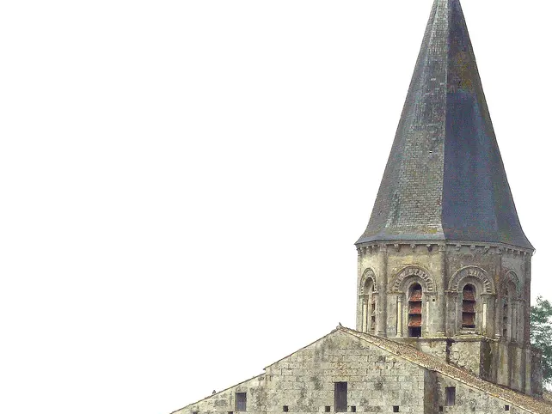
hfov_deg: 3.3
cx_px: 519
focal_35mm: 606
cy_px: 302
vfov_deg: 2.5
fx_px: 9667
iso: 100
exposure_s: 1/500
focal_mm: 64.2
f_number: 7.1
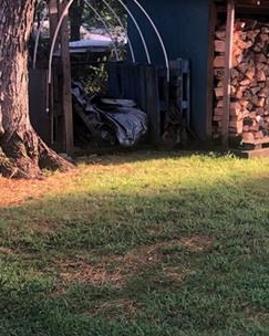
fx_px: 687
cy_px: 96
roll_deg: -1.2
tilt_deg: -7.5
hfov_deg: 21.0
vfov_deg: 27.3
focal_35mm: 69
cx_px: 297
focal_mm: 3.99
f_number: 1.8
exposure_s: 1/120
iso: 50
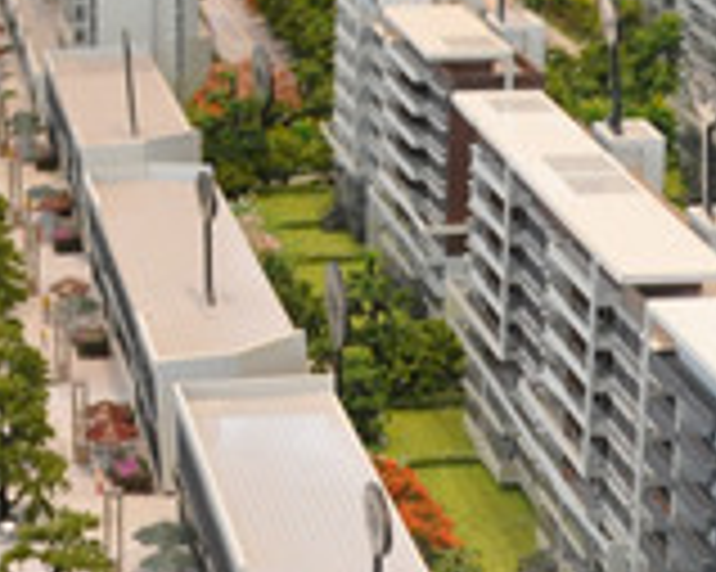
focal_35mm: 148
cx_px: -383
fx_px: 3142
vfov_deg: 10.4
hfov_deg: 12.3
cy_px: 403
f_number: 7.1
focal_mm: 21
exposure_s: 1/50
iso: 800
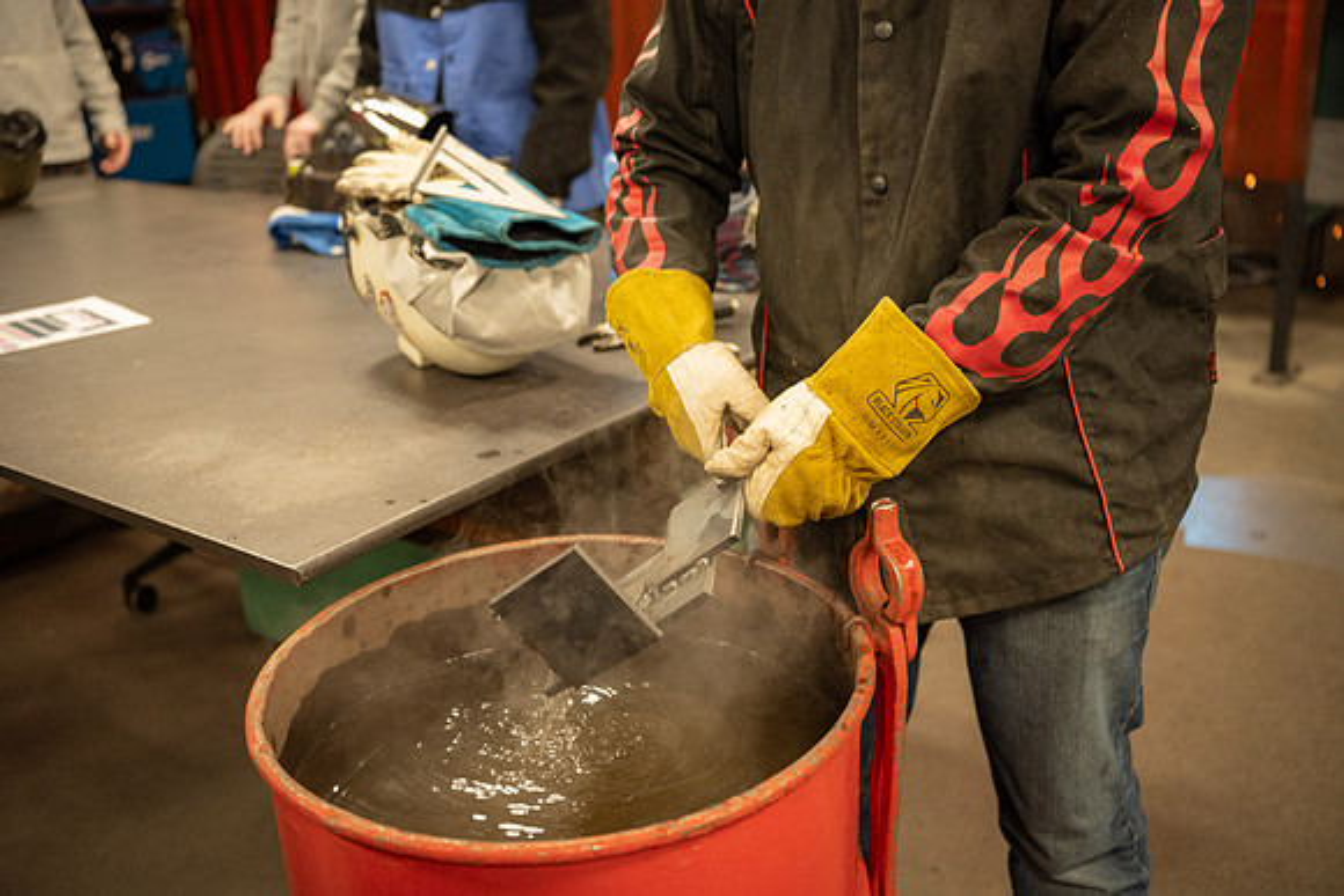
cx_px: 672
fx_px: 1307
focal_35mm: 35
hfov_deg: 54.4
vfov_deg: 37.9
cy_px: 448
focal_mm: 35
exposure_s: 1/200
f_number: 2.8
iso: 640
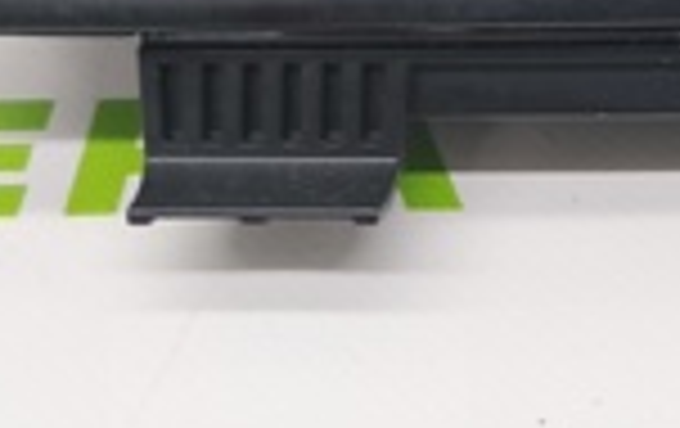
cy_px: -592
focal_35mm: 121
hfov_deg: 16.5
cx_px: 824
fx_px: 2247
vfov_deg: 9.7
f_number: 1.8
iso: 50
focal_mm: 4
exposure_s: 1/50
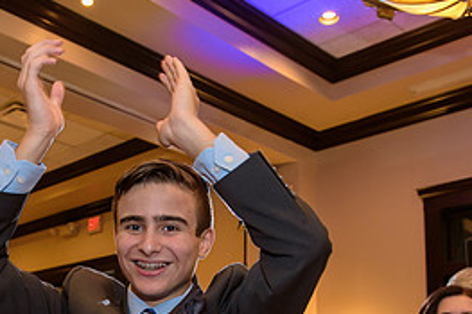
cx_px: 170
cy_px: 297
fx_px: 694
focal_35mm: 53
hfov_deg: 37.3
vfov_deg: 24.6
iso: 1600
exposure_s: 1/125
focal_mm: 24
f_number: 3.2
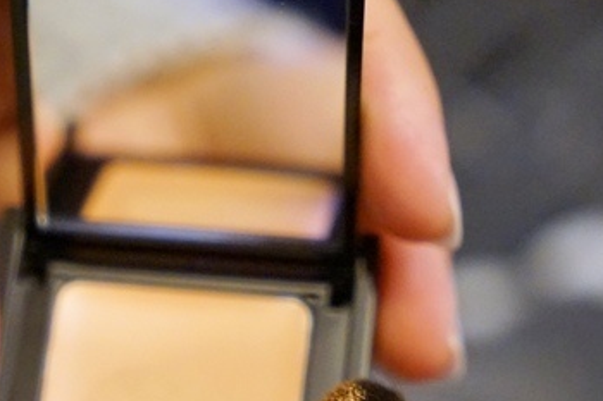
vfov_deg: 8.6
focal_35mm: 160
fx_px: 2679
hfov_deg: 12.8
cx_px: 153
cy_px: 312
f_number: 4
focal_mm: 70
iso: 4000
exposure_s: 1/50
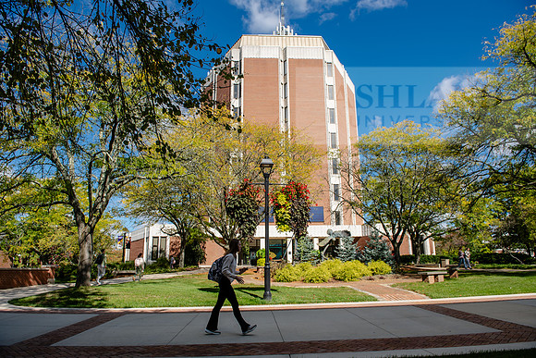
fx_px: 357
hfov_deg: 73.7
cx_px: 268
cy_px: 179
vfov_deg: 53.2
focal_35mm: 24
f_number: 5
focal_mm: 24
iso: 125
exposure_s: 1/640
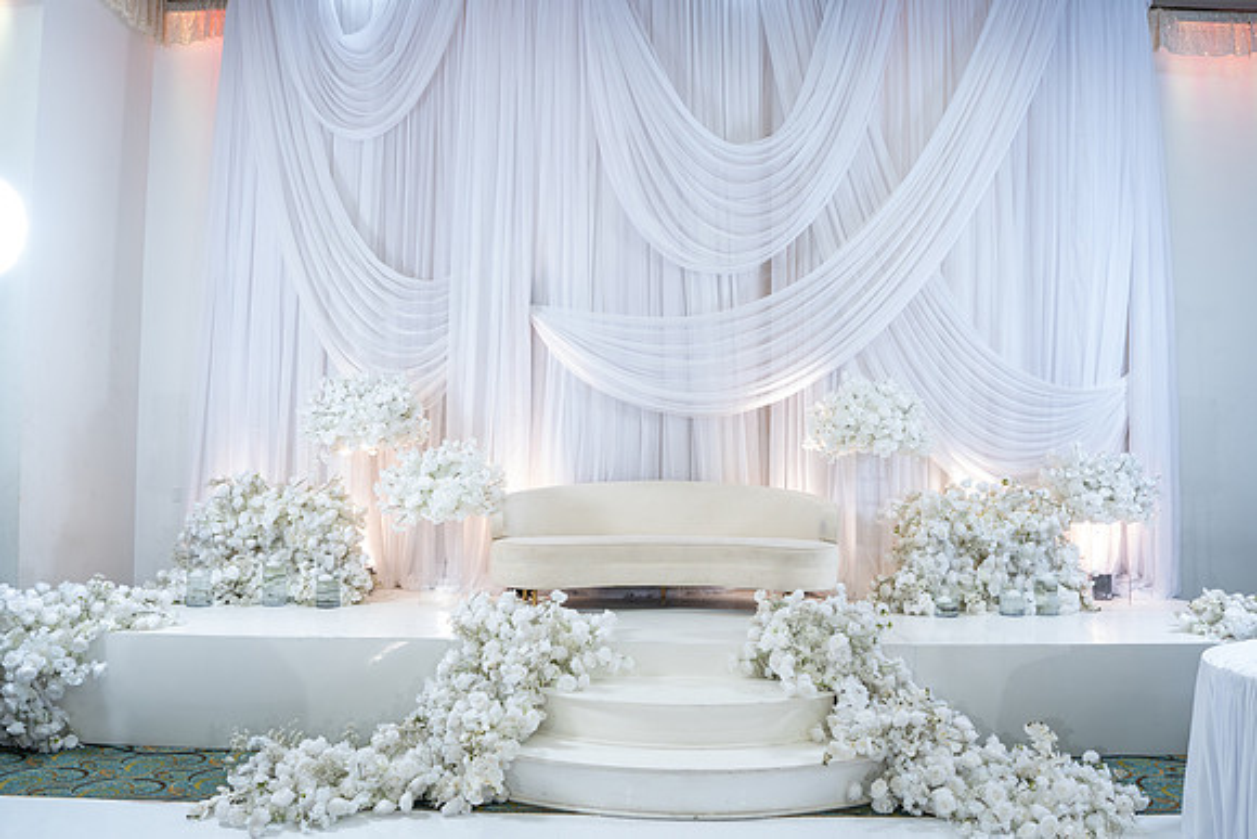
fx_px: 978
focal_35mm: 28
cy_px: 420
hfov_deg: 65.5
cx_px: 628
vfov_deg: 46.4
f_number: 2.8
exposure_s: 1/160
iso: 800
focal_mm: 28
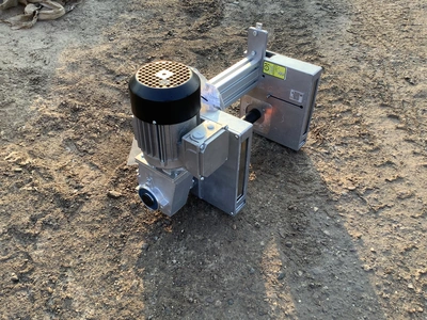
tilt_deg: -47.0
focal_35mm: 31
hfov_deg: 58.4
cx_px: 214
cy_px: 160
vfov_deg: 45.4
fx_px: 382
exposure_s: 1/100
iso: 32
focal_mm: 3.3
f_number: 2.4
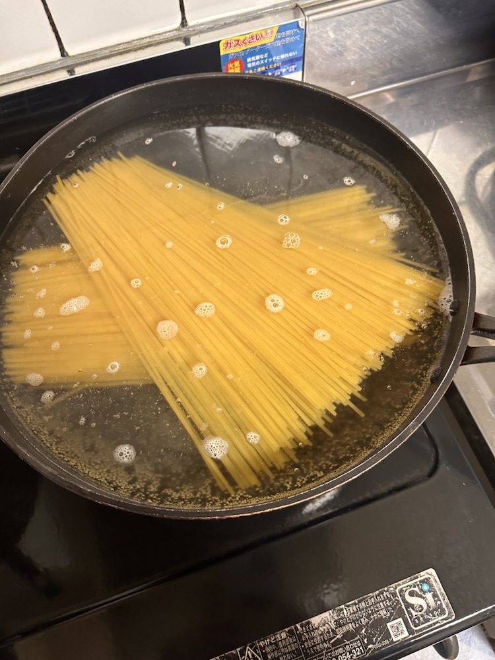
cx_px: 248
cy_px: 330
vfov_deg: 71.6
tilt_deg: -64.5
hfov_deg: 56.8
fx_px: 458
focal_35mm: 24
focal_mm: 6.86
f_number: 1.78
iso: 500
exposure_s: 1/50
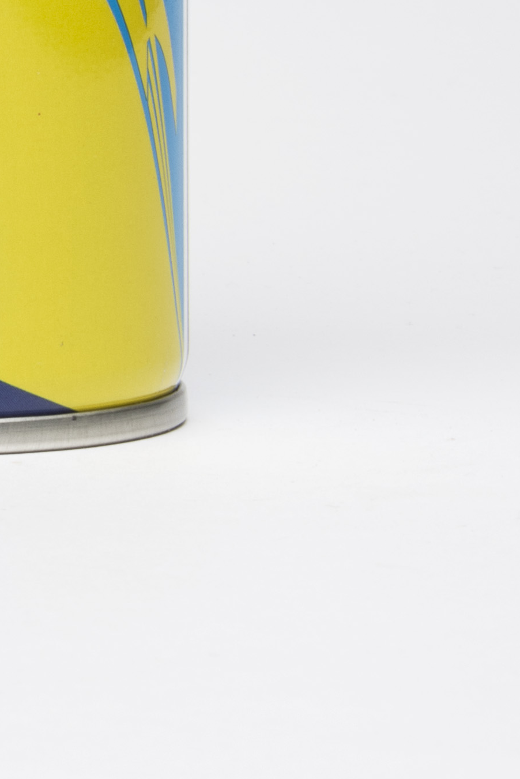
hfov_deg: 2.9
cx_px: -813
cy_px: -1002
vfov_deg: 4.4
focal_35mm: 463
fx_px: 10021
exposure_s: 1/125
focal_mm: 85
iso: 64
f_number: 25
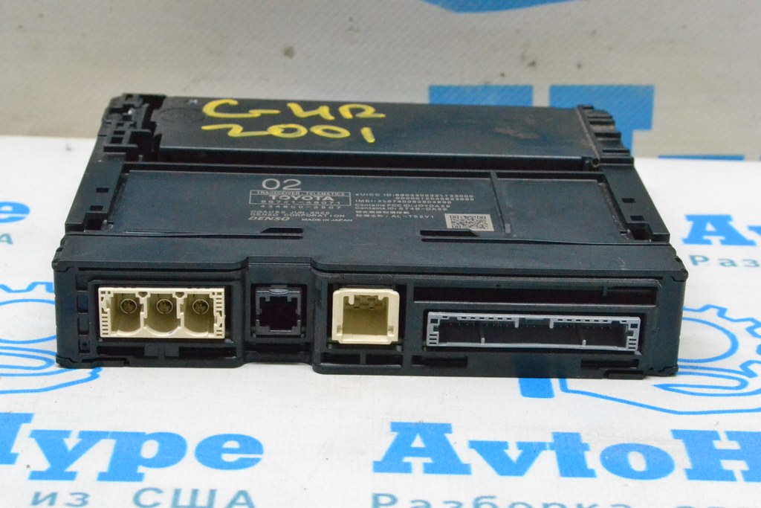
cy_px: 254
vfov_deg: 16.6
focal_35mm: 82
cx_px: 380
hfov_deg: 24.6
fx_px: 1744
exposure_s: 1/100
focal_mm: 55
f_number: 13
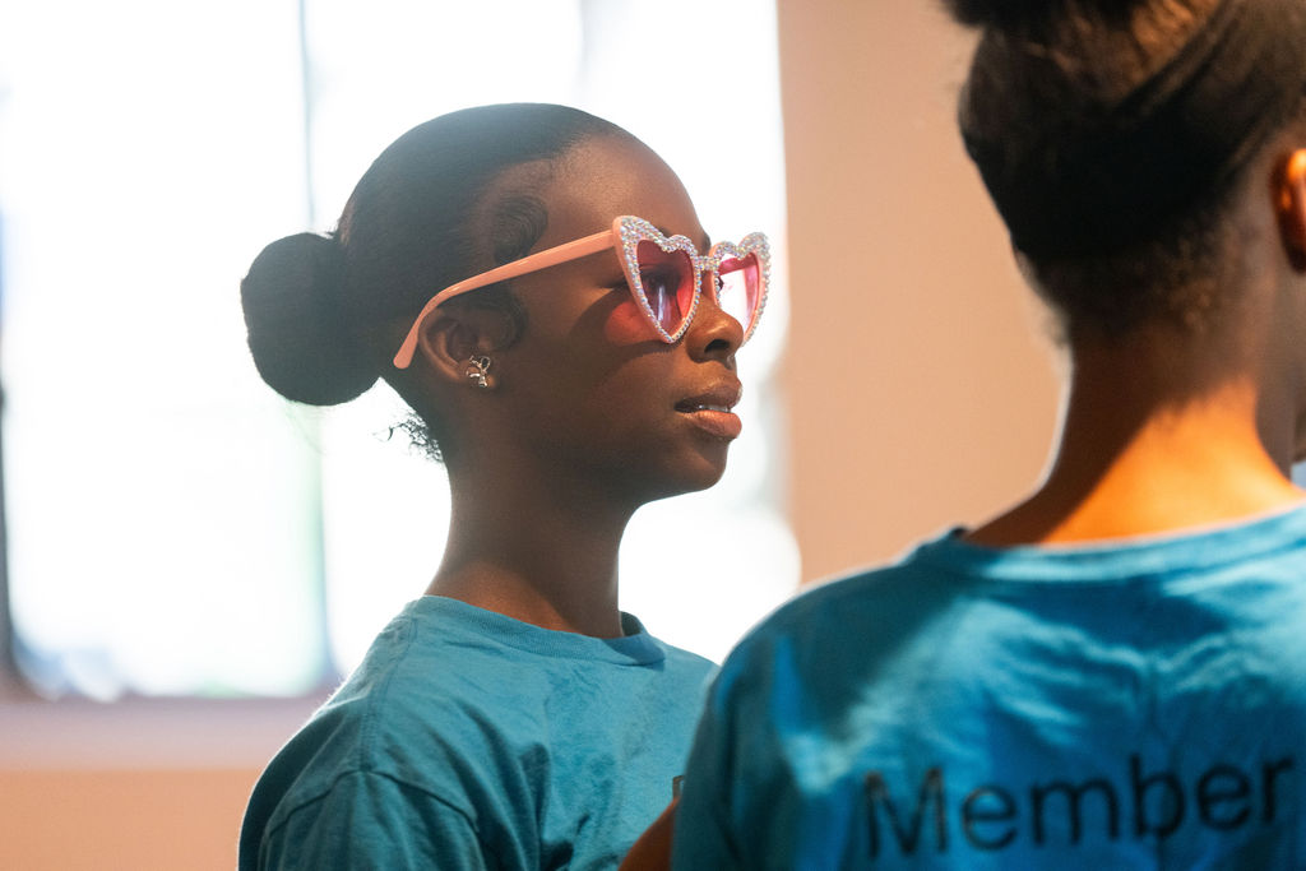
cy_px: 436
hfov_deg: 12.1
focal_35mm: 170
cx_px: 653
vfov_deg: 8.1
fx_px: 6168
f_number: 2.8
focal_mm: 170
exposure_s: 1/250
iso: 2000
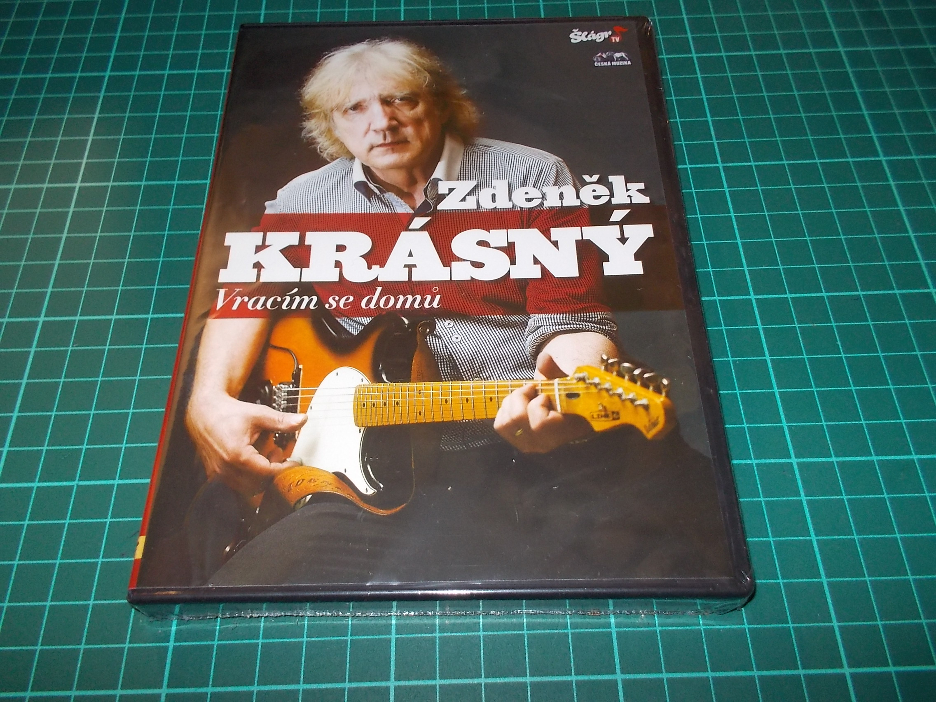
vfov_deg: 48.2
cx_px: 468
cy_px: 351
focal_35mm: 29
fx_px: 784
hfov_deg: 61.7
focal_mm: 4.1
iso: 200
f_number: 3.3
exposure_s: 1/30
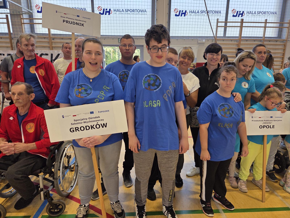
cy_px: 109
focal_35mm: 23
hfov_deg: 73.9
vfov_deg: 58.9
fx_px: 193
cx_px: 145
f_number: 1.8
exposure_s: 1/180
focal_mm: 5.4
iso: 80
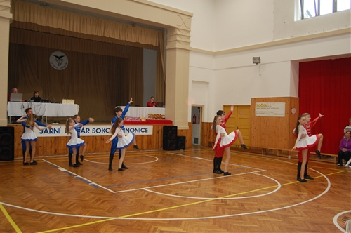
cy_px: 116
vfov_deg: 39.9
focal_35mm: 33
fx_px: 321
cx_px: 176
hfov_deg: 57.3
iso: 400
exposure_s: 1/60
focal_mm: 22
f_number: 3.8
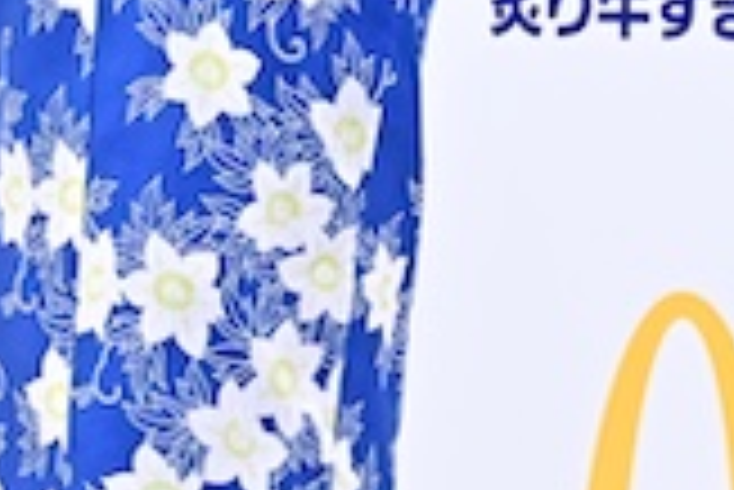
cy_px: -285
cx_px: 1220
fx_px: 6897
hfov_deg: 6.0
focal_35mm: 338
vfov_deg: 4.1
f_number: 5.6
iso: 4000
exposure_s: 1/160
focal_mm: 55
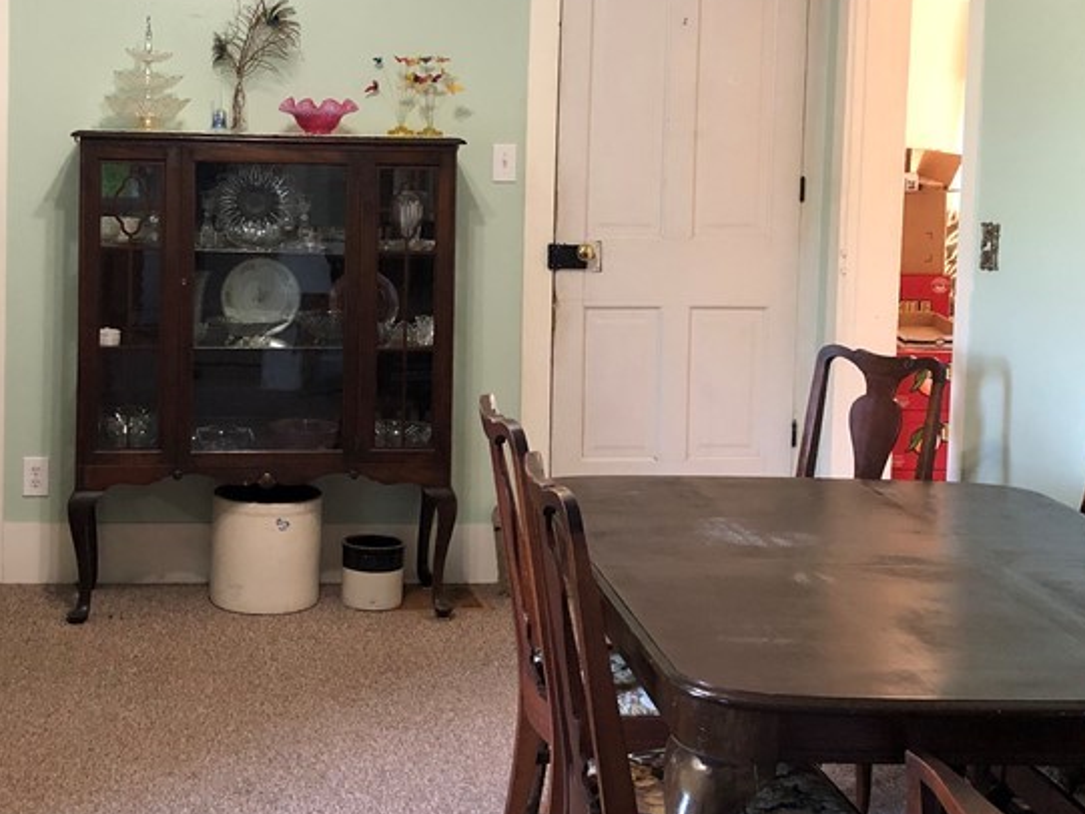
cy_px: 227
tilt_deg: -4.7
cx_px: 375
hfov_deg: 35.9
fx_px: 1662
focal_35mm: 53
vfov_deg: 27.2
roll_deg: -1.3
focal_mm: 3.99
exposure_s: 1/15
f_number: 1.8
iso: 100
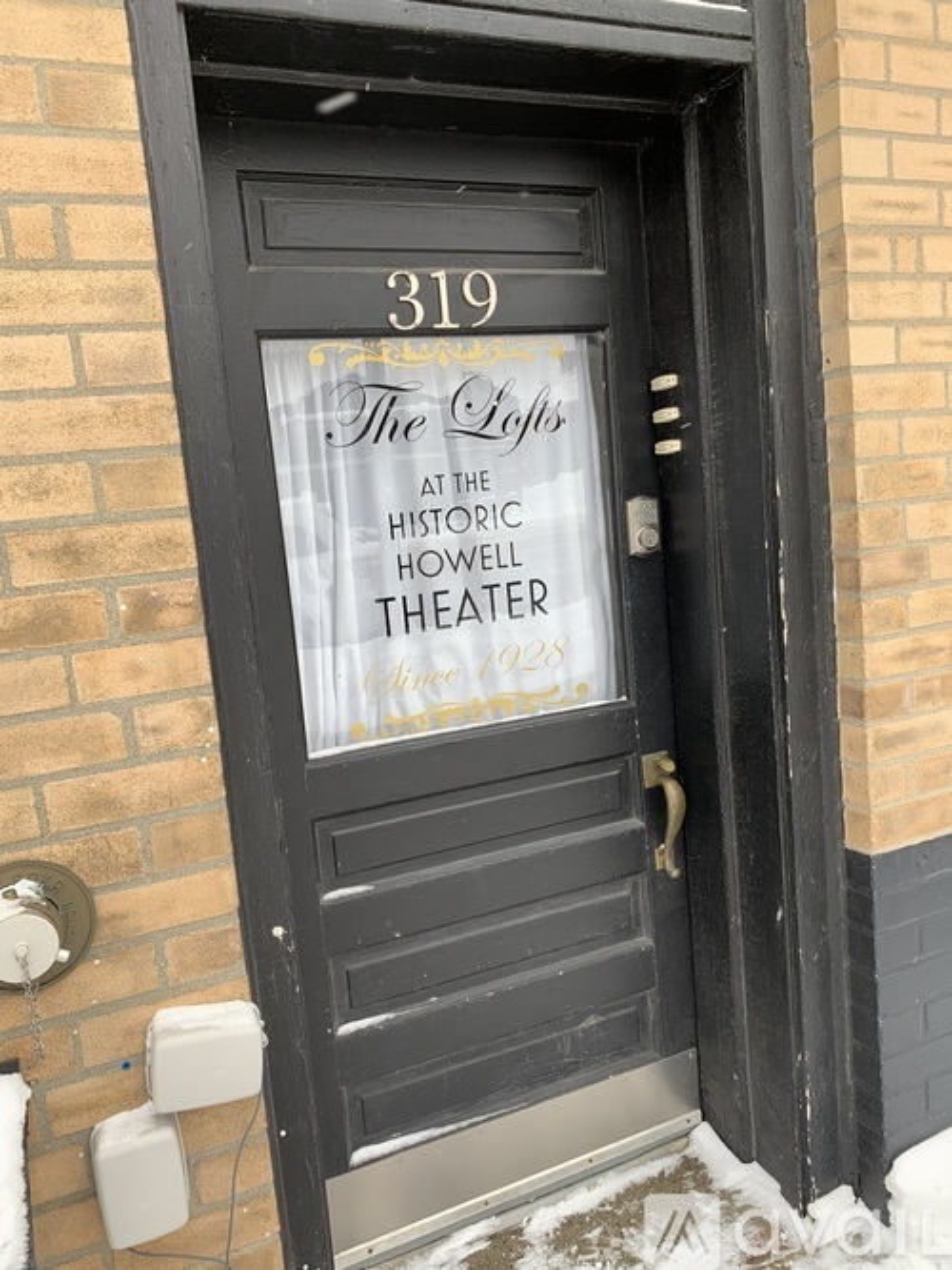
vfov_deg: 67.3
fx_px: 954
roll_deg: +5.0
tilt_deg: -5.3
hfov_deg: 53.0
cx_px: 476
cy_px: 635
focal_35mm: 26
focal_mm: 4.25
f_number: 1.8
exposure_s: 1/163
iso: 25
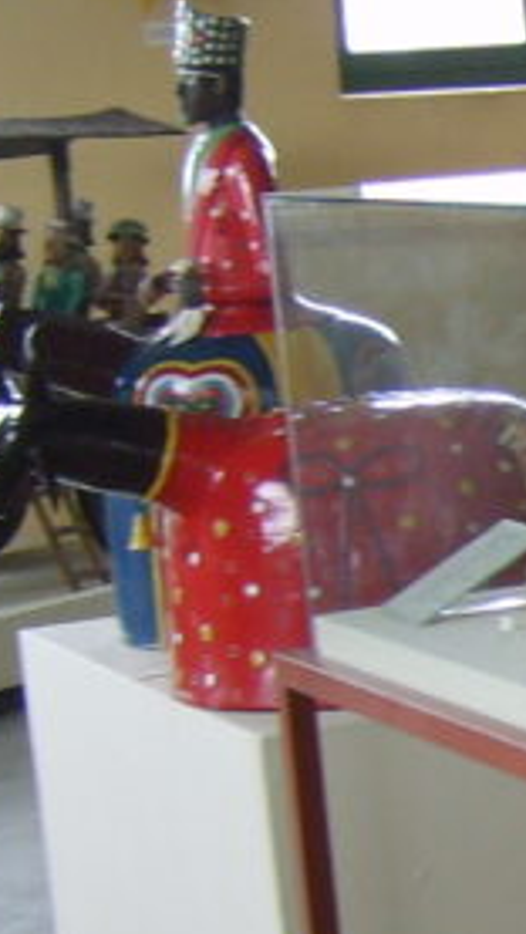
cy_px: 850
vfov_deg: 15.1
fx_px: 3493
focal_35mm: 141
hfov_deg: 7.8
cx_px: 1406
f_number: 2.8
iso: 88
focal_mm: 5.8
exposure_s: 1/30
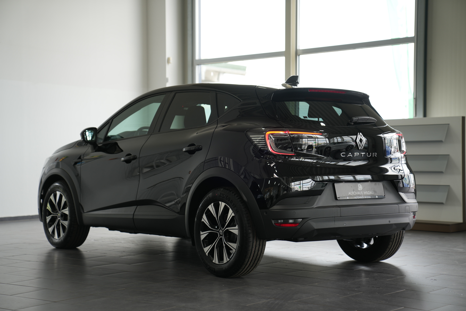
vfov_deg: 20.9
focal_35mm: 65
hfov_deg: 31.0
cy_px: 156
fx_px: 841
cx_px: 233
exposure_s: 1/80
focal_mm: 65
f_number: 2.8
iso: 125
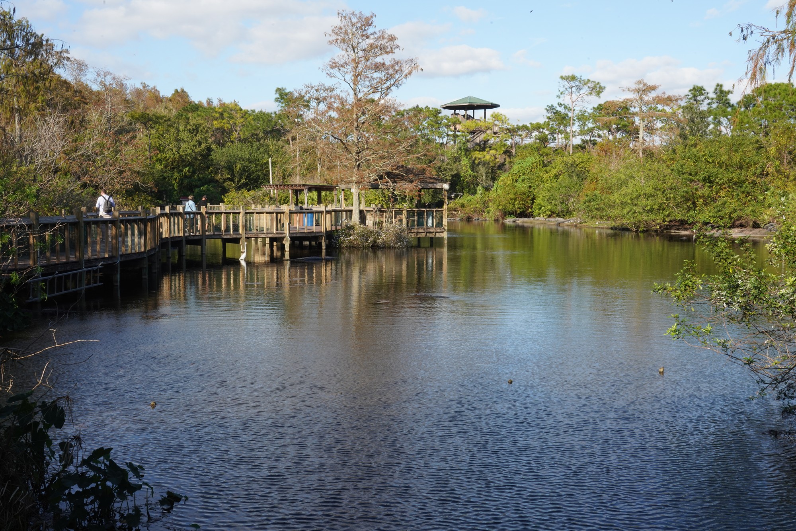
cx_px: 398
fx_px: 973
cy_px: 266
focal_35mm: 44
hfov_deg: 44.5
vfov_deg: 30.5
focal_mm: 44
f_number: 29
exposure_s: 1/100
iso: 640
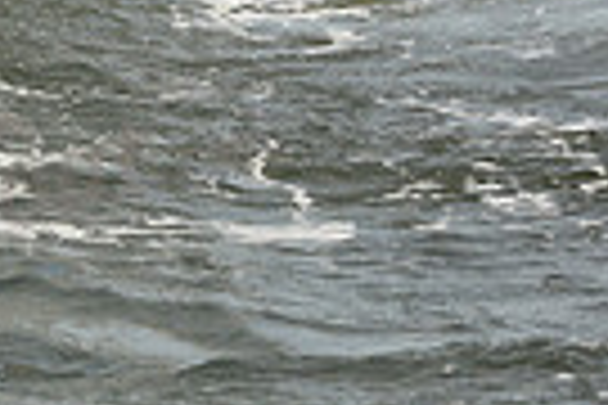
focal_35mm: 301
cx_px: -590
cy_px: -421
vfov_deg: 4.5
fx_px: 5083
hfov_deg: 6.6
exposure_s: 1/800
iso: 250
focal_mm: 70
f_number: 9
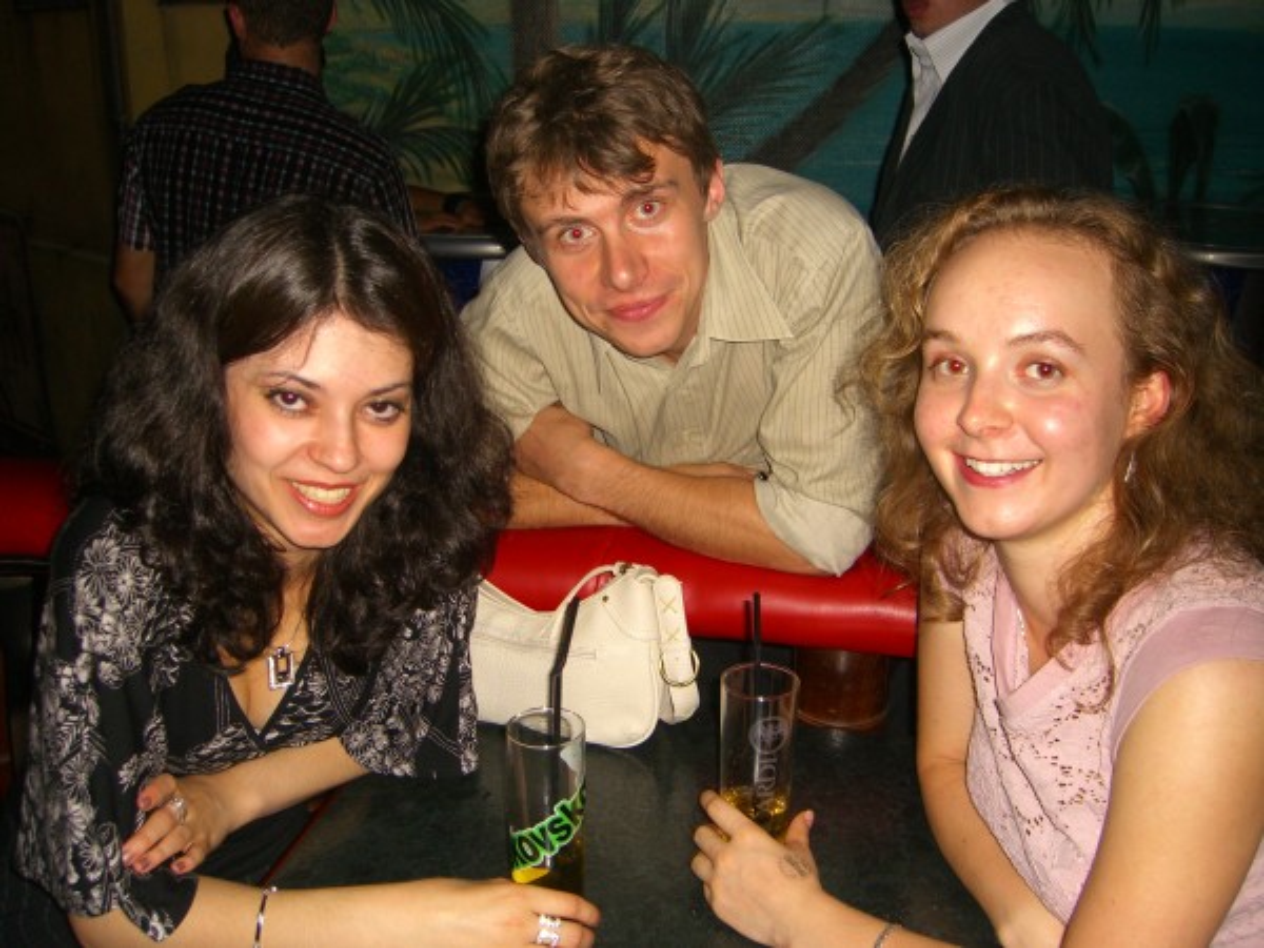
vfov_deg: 37.7
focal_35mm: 38
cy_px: 474
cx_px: 632
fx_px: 1388
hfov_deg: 49.0
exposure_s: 1/60
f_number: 2.8
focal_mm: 7.9
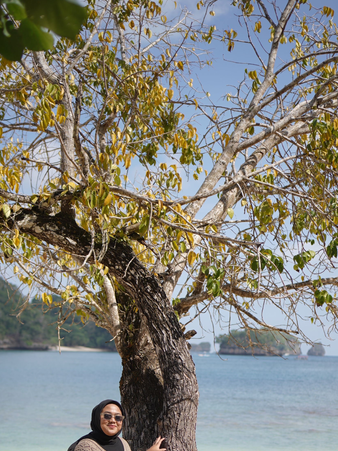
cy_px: 361
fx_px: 781
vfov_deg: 31.4
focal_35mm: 60
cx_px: 165
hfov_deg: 24.4
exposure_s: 1/1250
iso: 50
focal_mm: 35
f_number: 2
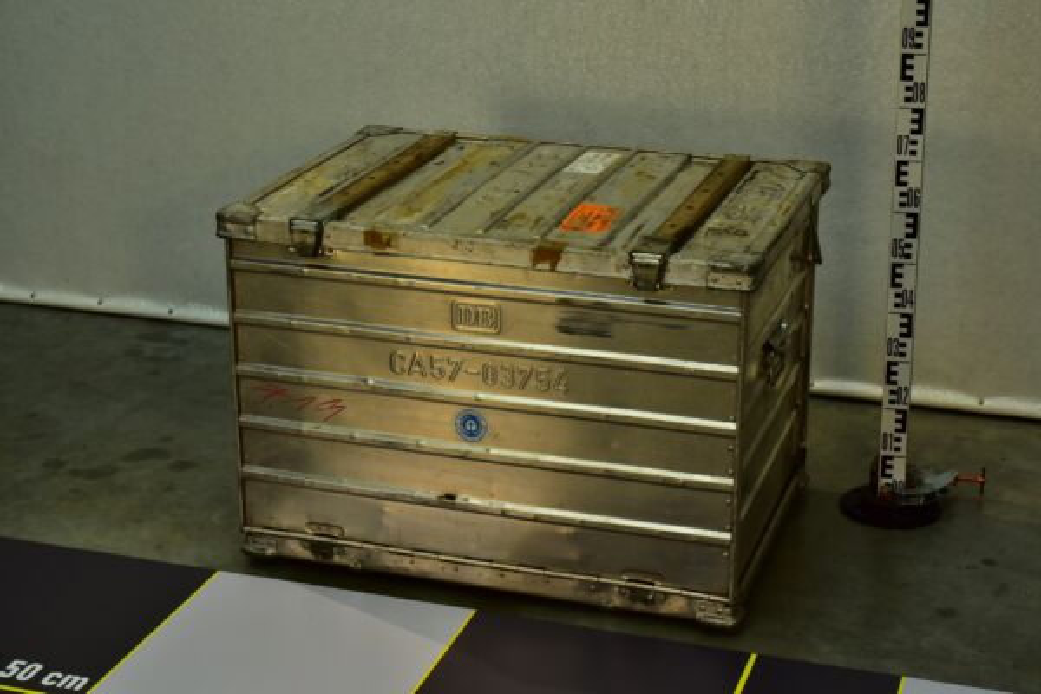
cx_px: 520
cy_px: 347
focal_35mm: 66
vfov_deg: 20.6
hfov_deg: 30.5
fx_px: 1908
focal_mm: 66
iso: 500
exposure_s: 1/10
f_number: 29
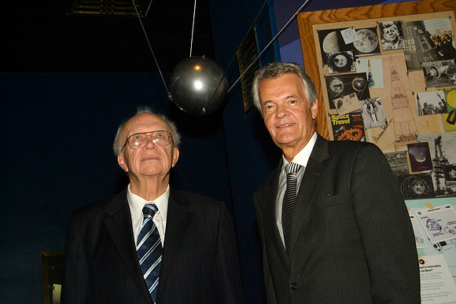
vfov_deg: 23.8
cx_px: 228
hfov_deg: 35.0
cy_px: 152
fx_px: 722
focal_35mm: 57
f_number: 16
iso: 1600
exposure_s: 1/125
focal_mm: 38
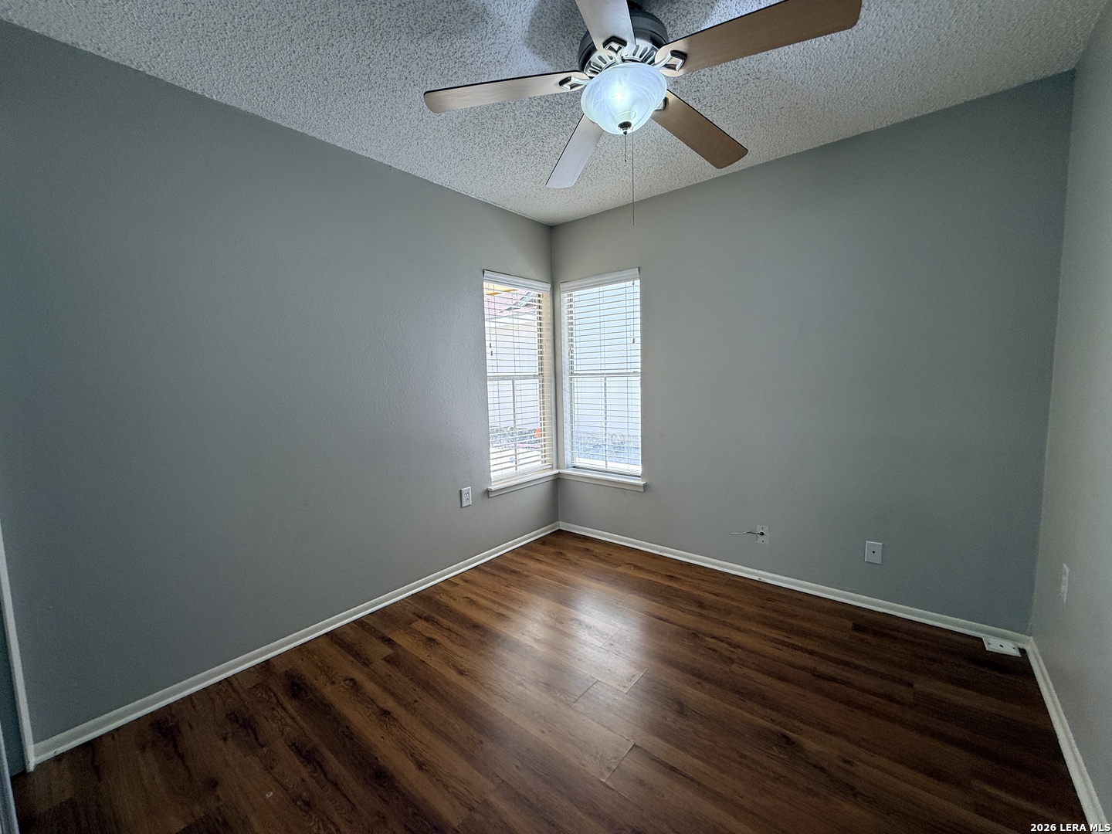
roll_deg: +2.4
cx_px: 556
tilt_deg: -4.5
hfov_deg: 102.1
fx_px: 450
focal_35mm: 14
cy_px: 417
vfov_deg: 85.7
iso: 64
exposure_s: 1/130
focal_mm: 2.22
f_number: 2.2
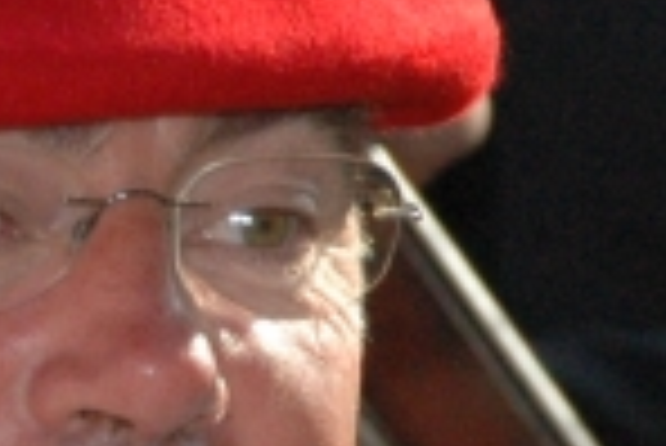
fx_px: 22999
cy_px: 216
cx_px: -144
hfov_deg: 1.7
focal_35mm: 1242
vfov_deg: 1.1
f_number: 9
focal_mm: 120
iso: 800
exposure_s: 1/320
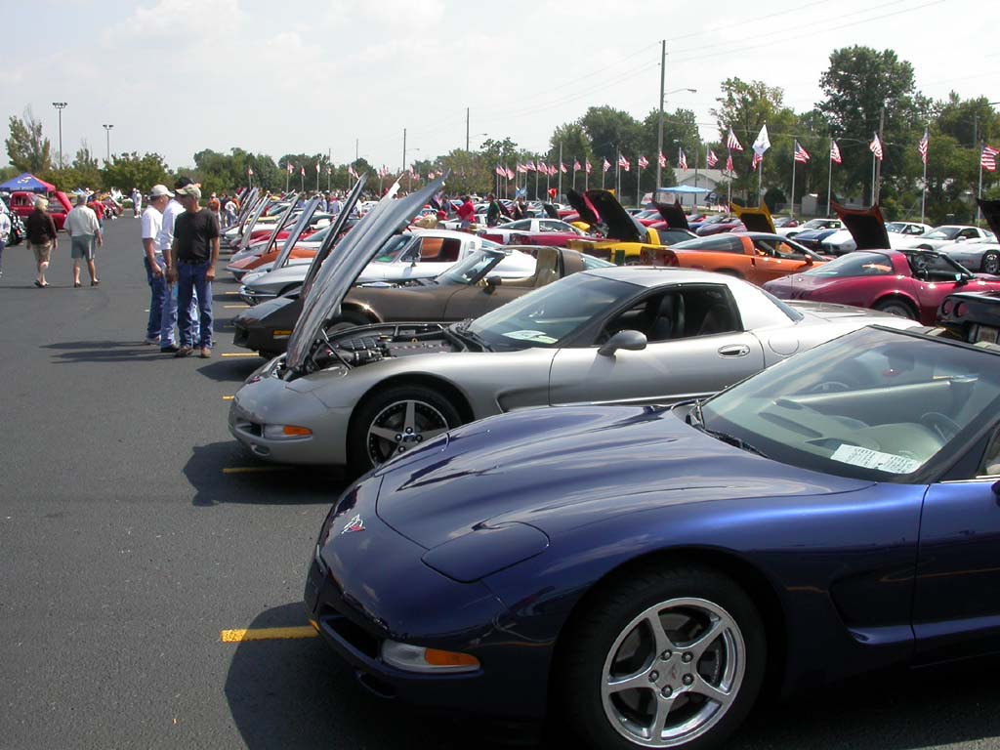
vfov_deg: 37.7
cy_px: 375
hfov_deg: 49.0
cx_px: 500
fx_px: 1098
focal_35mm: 38
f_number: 7.5
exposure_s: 1/258
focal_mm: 7.85
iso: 100
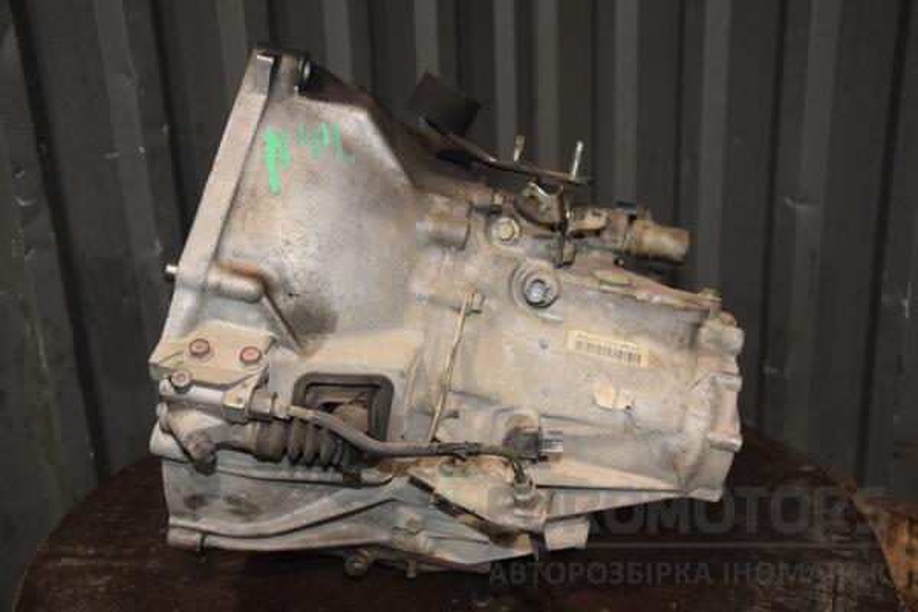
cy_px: 306
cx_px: 459
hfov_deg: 46.4
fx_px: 1071
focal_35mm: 42
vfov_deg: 31.9
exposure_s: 1/80
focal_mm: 28
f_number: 5
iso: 800
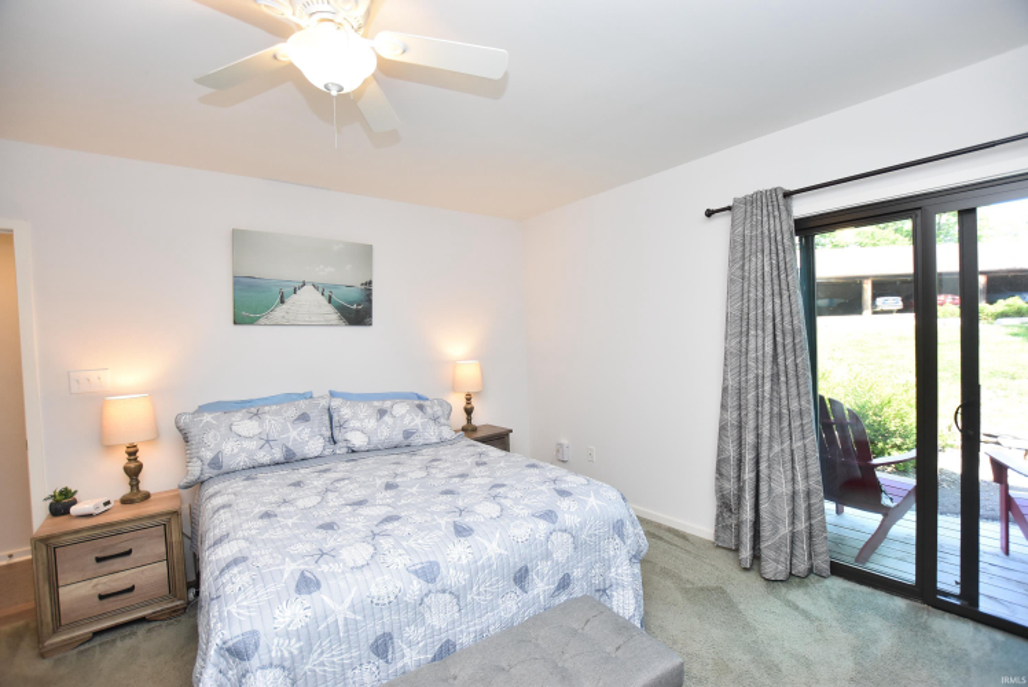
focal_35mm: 15
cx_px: 514
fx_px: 429
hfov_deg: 100.3
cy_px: 344
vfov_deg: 77.4
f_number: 3.5
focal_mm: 10
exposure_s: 1/250
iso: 800
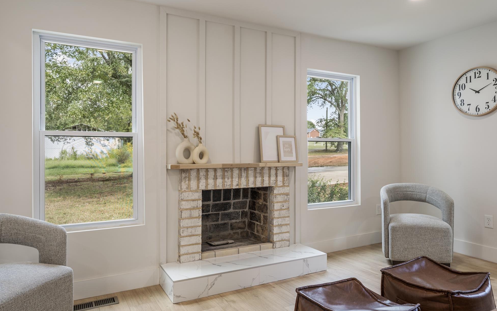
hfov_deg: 72.5
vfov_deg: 49.3
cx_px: 246
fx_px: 339
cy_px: 159
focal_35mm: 25
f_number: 6.3
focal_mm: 24
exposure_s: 1/6
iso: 400
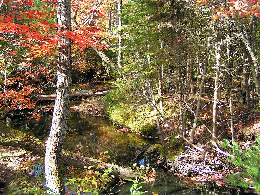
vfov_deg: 37.7
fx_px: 285
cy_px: 98
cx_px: 130
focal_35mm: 38
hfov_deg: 49.0
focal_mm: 5.8
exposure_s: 1/125
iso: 50
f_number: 2.8
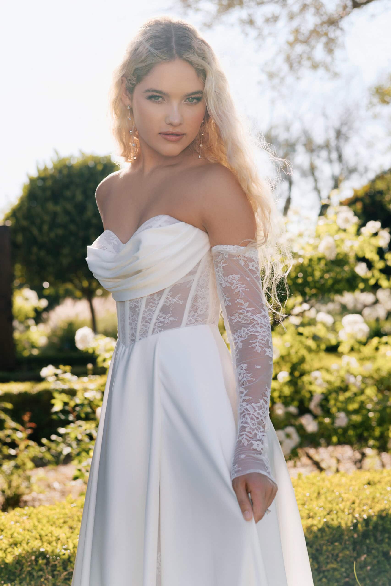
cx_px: 196
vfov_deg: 34.5
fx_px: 945
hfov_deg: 23.4
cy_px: 293
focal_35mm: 58
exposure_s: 1/500
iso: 64
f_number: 4
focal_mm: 58
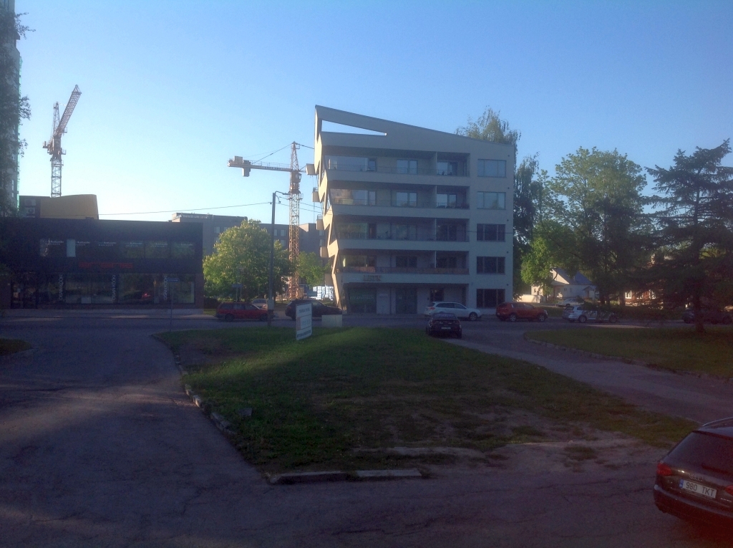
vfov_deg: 40.6
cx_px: 366
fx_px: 740
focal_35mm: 35
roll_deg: -0.6
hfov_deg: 52.7
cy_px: 274
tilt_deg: -0.9
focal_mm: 4.28
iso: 50
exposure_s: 1/605
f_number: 2.4
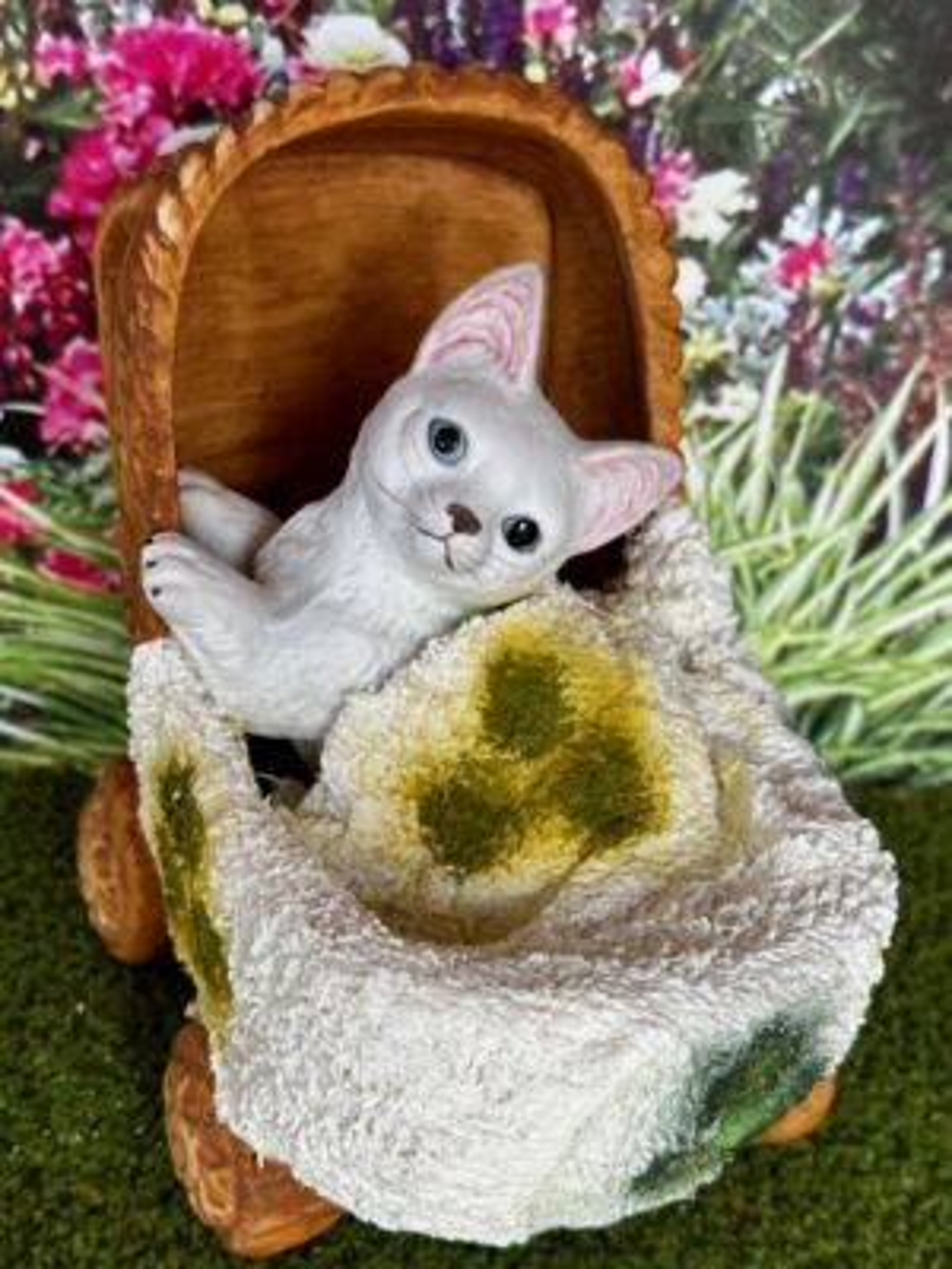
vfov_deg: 39.7
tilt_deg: -35.9
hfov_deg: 30.3
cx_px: 476
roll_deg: -10.2
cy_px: 634
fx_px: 1760
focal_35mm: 48
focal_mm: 6.86
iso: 64
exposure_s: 1/577
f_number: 1.78
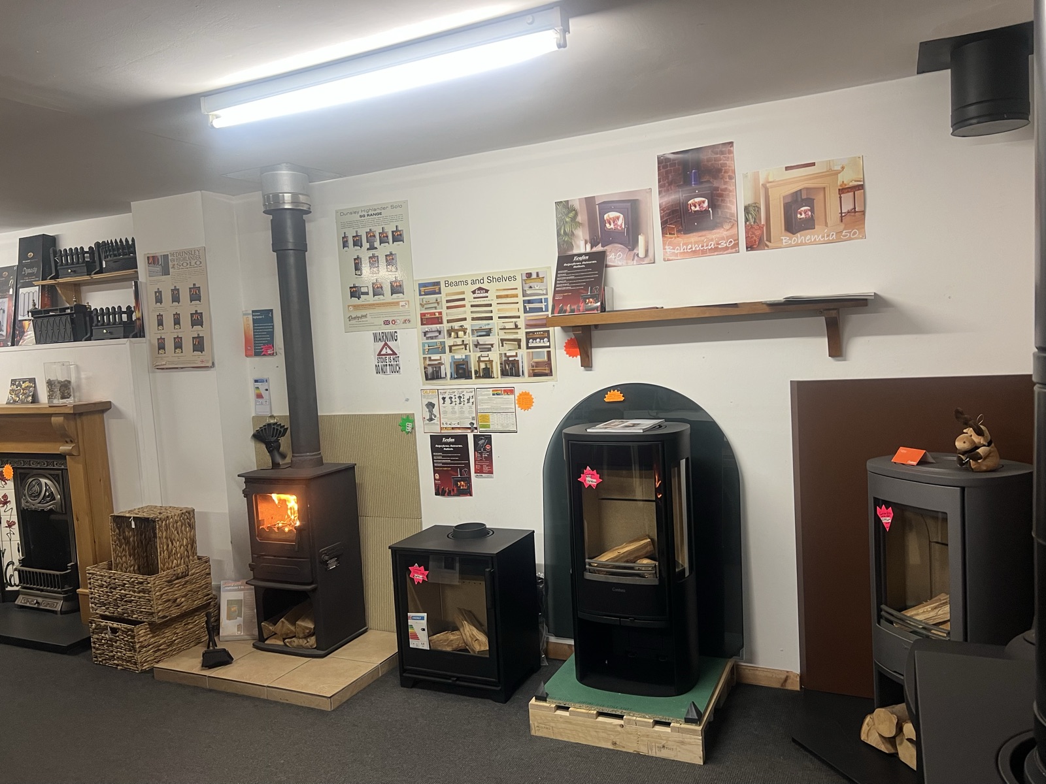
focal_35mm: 26
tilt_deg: -4.8
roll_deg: +4.1
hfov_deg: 67.3
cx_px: 523
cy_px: 392
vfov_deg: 53.1
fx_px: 786
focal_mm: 5.7
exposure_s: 1/50
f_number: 1.5
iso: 80
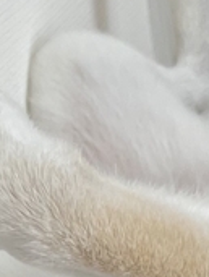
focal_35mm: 182
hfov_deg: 8.0
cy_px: 766
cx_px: 314
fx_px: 1460
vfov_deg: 9.2
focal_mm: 4.2
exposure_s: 1/121
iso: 32
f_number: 1.6
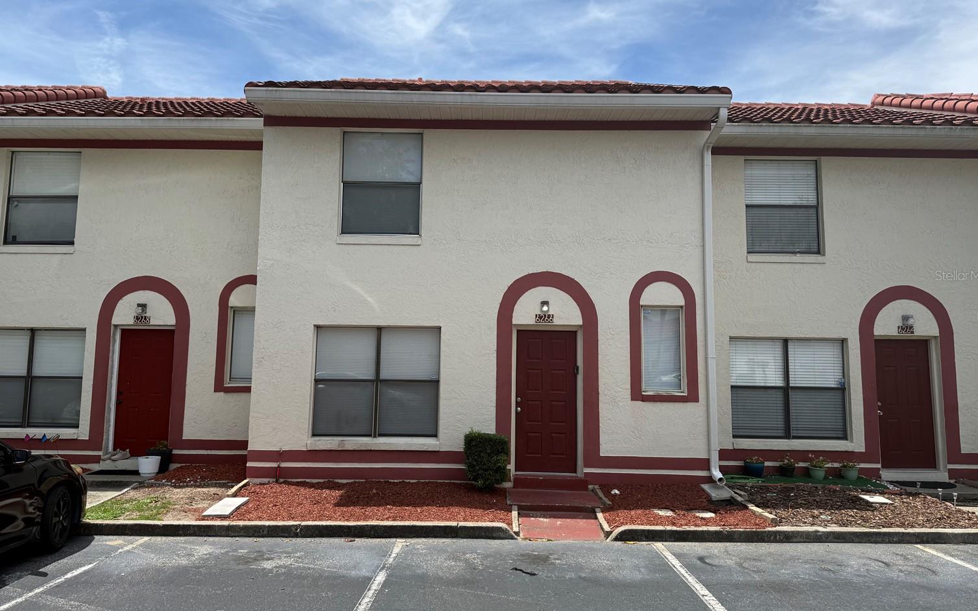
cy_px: 275
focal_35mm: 27
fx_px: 720
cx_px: 477
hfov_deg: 68.4
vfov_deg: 45.9
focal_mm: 6.76
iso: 80
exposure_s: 1/4975
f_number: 1.78
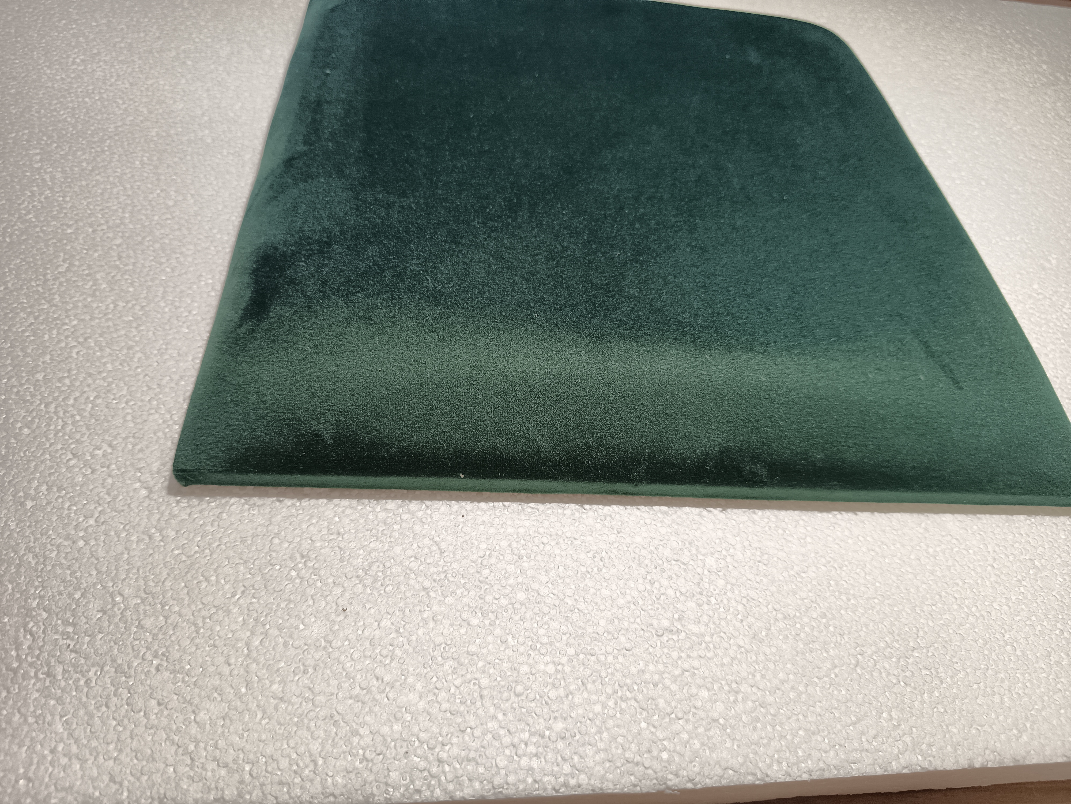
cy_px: 402
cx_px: 536
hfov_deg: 71.6
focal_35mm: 24
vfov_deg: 56.8
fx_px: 743
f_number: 1.7
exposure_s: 1/50
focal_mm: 5.27
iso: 400
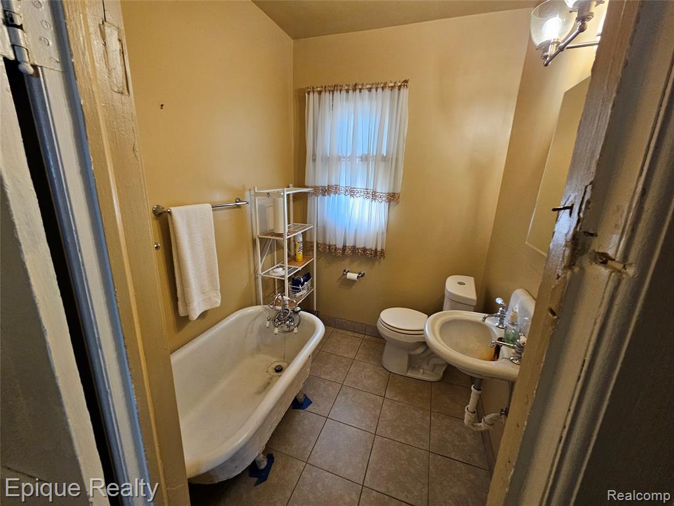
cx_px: 337
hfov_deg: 106.2
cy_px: 253
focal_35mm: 13
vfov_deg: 89.9
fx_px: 253
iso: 250
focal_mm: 2.2
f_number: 2.2
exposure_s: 1/60
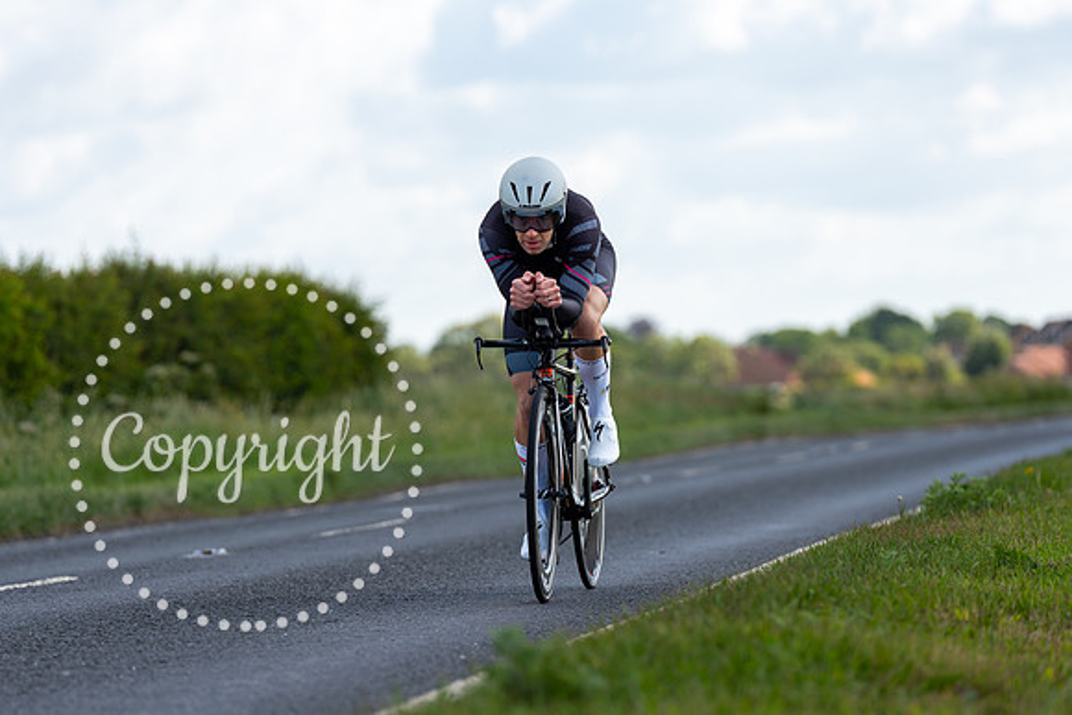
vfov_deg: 7.3
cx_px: 536
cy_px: 358
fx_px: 5599
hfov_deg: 10.9
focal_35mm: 188
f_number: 4
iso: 100
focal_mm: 188
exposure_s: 1/1000
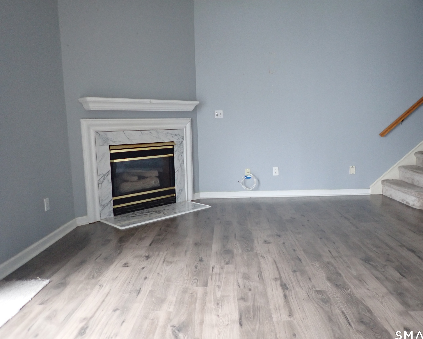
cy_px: 168
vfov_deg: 53.2
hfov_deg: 63.9
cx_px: 231
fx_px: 338
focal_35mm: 27
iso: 320
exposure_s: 1/30
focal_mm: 4.5
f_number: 2
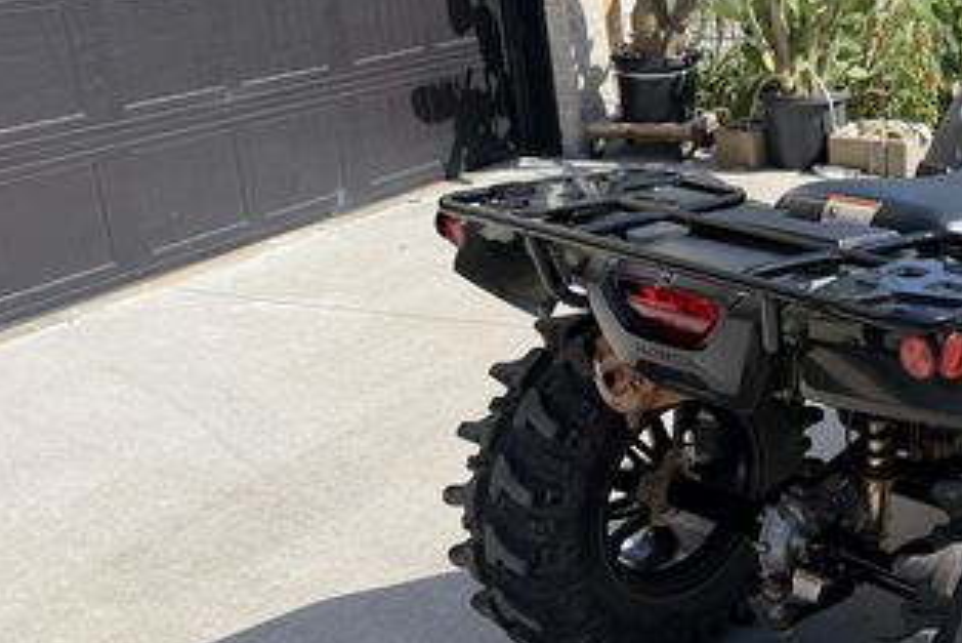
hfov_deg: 35.0
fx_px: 1363
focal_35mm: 51
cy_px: 311
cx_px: 974
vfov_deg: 26.5
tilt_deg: -16.8
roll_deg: +3.2
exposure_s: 1/4167
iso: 80
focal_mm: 6.76
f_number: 1.78
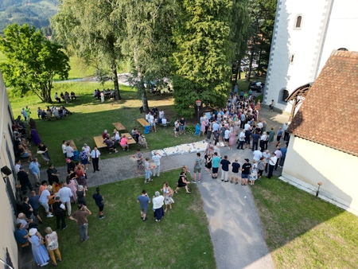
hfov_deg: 71.6
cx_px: 179
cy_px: 134
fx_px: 248
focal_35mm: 24
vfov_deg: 56.9
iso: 100
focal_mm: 6.72
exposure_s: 1/500
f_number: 1.7
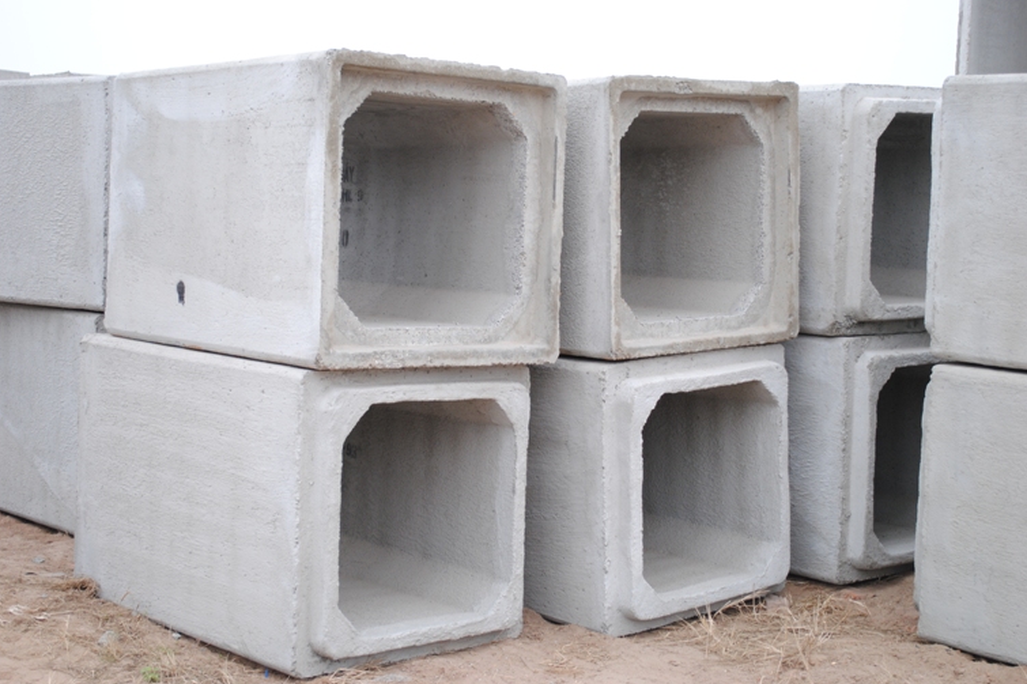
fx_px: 1569
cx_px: 513
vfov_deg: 24.6
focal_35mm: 55
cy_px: 348
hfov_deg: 36.3
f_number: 5
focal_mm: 36
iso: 200
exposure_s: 1/250
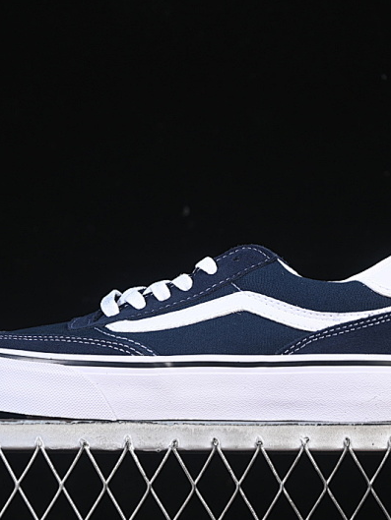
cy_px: 259
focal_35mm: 109
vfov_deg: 18.0
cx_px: 185
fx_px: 1641
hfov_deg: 13.6
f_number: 6.3
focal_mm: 50
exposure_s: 1/50
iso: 160
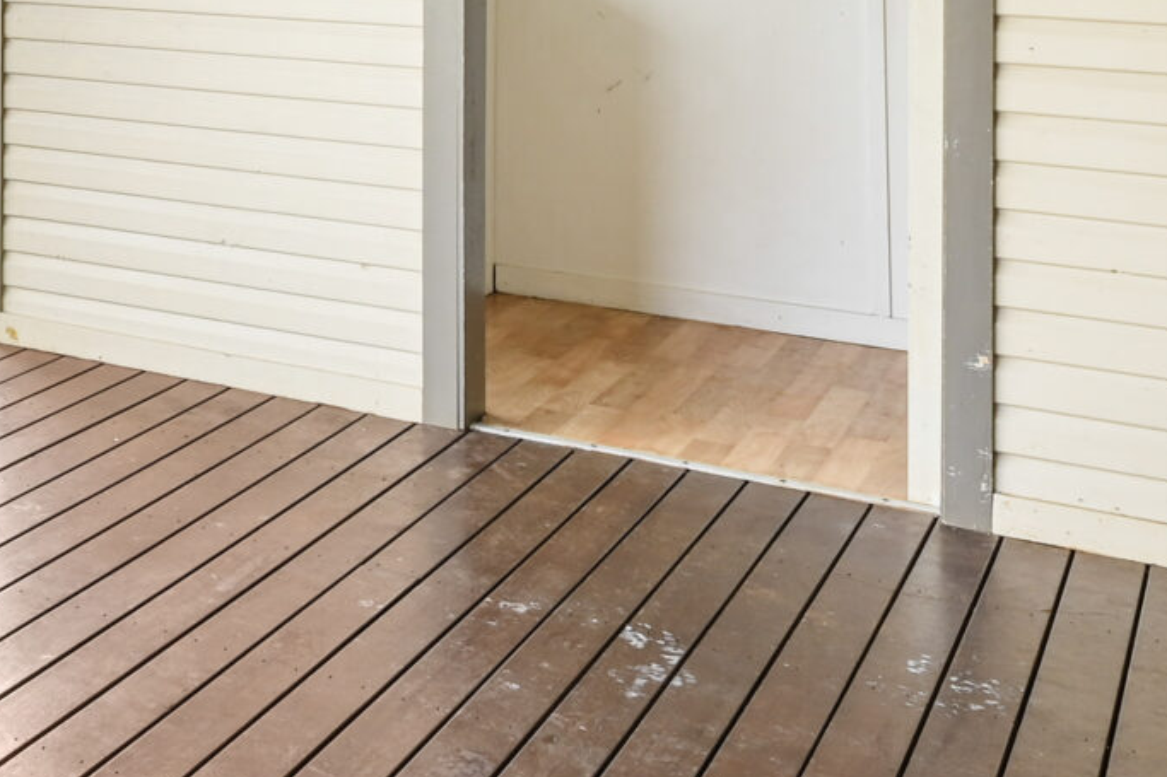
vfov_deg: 21.6
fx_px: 1912
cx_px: -393
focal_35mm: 59
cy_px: -117
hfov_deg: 27.6
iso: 200
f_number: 11
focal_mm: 14
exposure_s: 1/15
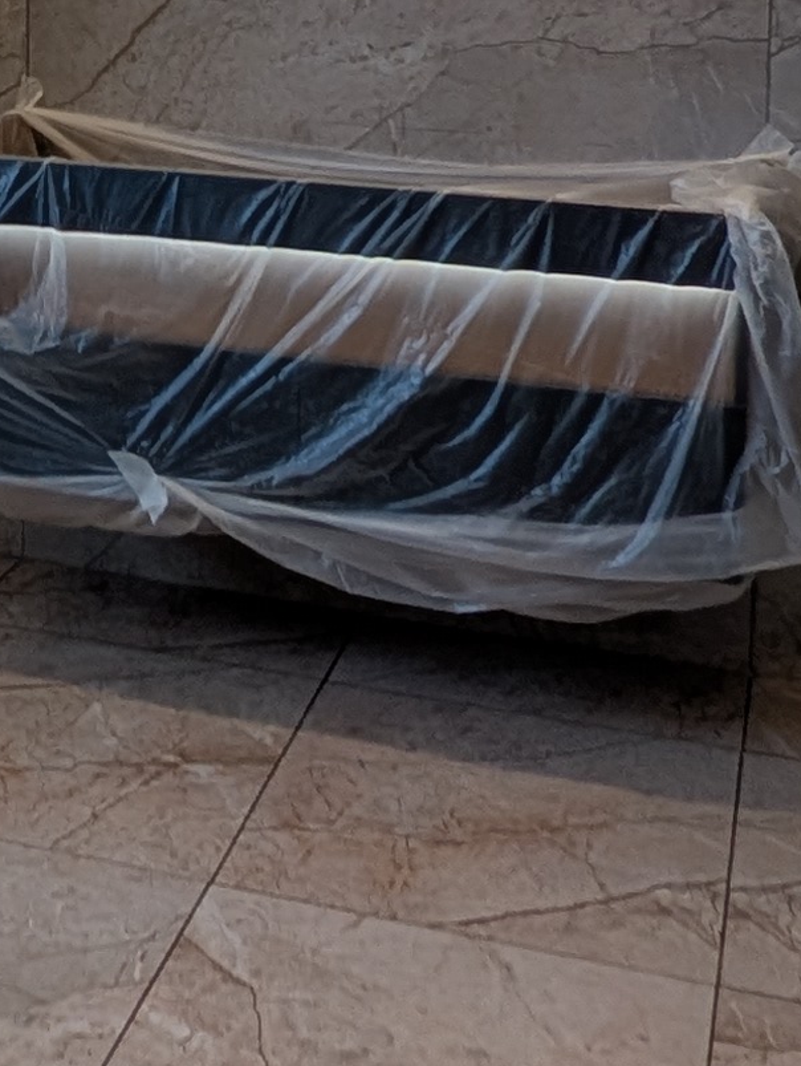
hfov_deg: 23.3
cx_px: 45
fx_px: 1879
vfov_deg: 28.8
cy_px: -100
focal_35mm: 61
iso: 61
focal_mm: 2.02
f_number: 1.7
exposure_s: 1/244
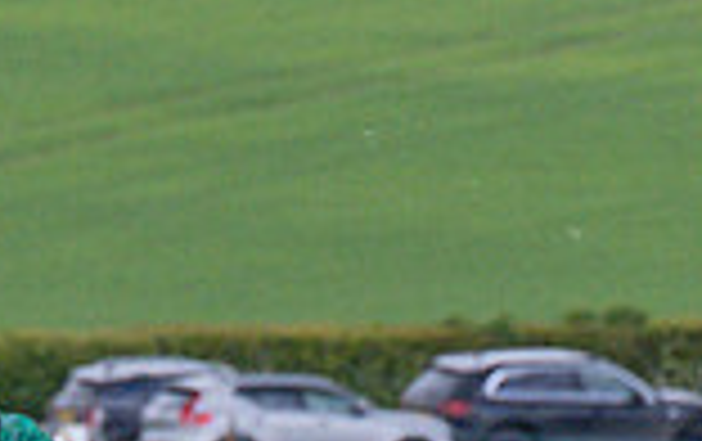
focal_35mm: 1579
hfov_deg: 1.3
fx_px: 30253
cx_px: -529
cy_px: 1695
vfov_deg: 0.8
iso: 400
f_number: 4
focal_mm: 120
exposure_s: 1/1600
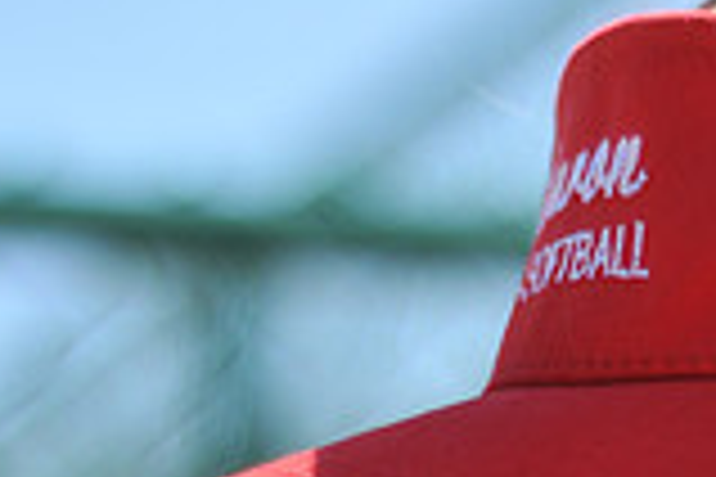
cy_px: 839
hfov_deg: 7.5
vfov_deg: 5.0
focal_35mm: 273
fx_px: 5429
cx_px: 693
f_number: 2
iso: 200
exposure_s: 1/4000
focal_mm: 50
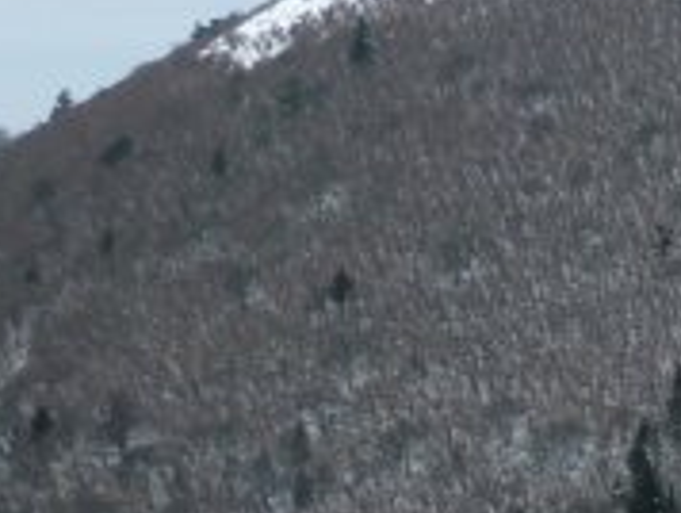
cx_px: 1264
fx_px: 2994
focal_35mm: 152
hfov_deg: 11.9
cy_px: 398
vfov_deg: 9.8
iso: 80
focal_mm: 5.2
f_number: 4
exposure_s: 1/500
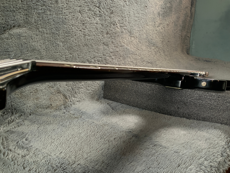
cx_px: 115
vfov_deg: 48.2
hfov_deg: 61.7
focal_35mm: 29
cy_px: 86
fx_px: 193
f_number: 1.8
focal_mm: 3
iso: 64
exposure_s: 1/62
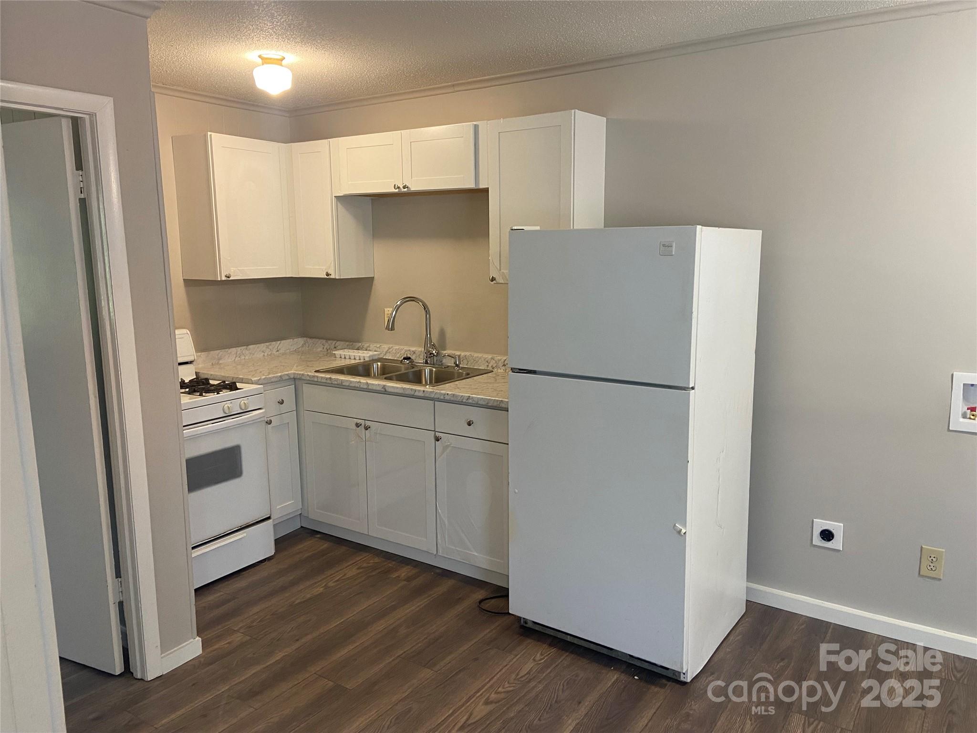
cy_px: 366
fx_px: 734
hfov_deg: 67.3
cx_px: 488
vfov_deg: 53.1
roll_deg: +0.1
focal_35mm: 26
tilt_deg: -9.3
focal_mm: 4.25
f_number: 1.8
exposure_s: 1/60
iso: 125
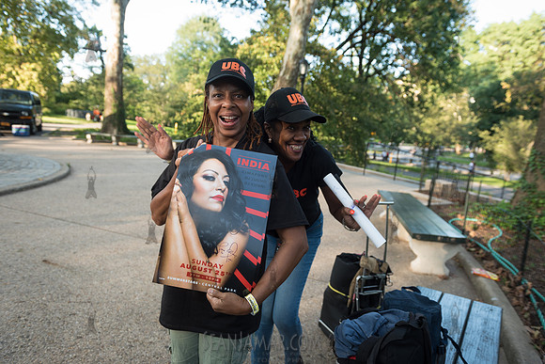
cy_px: 182
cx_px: 272
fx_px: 394
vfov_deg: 49.6
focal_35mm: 26
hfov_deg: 69.4
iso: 200
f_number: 4
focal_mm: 26
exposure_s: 1/125
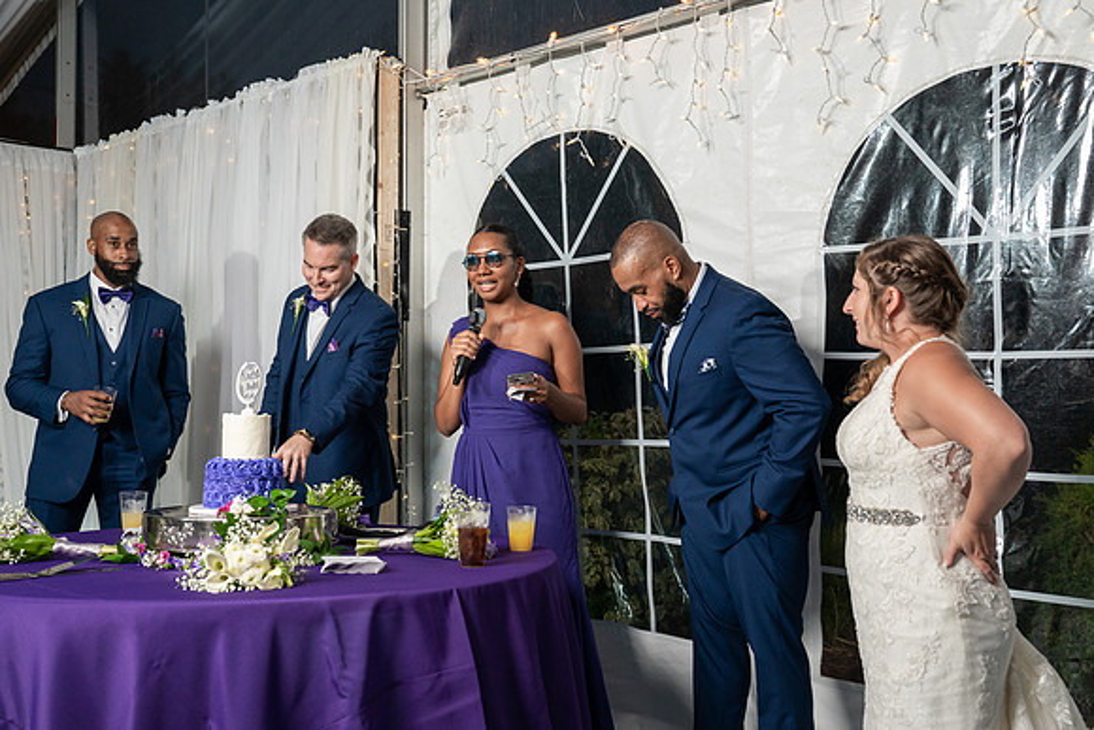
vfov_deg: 35.4
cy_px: 365
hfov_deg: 51.1
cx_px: 552
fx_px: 1144
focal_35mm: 38
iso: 1600
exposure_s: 1/200
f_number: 5.6
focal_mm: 37
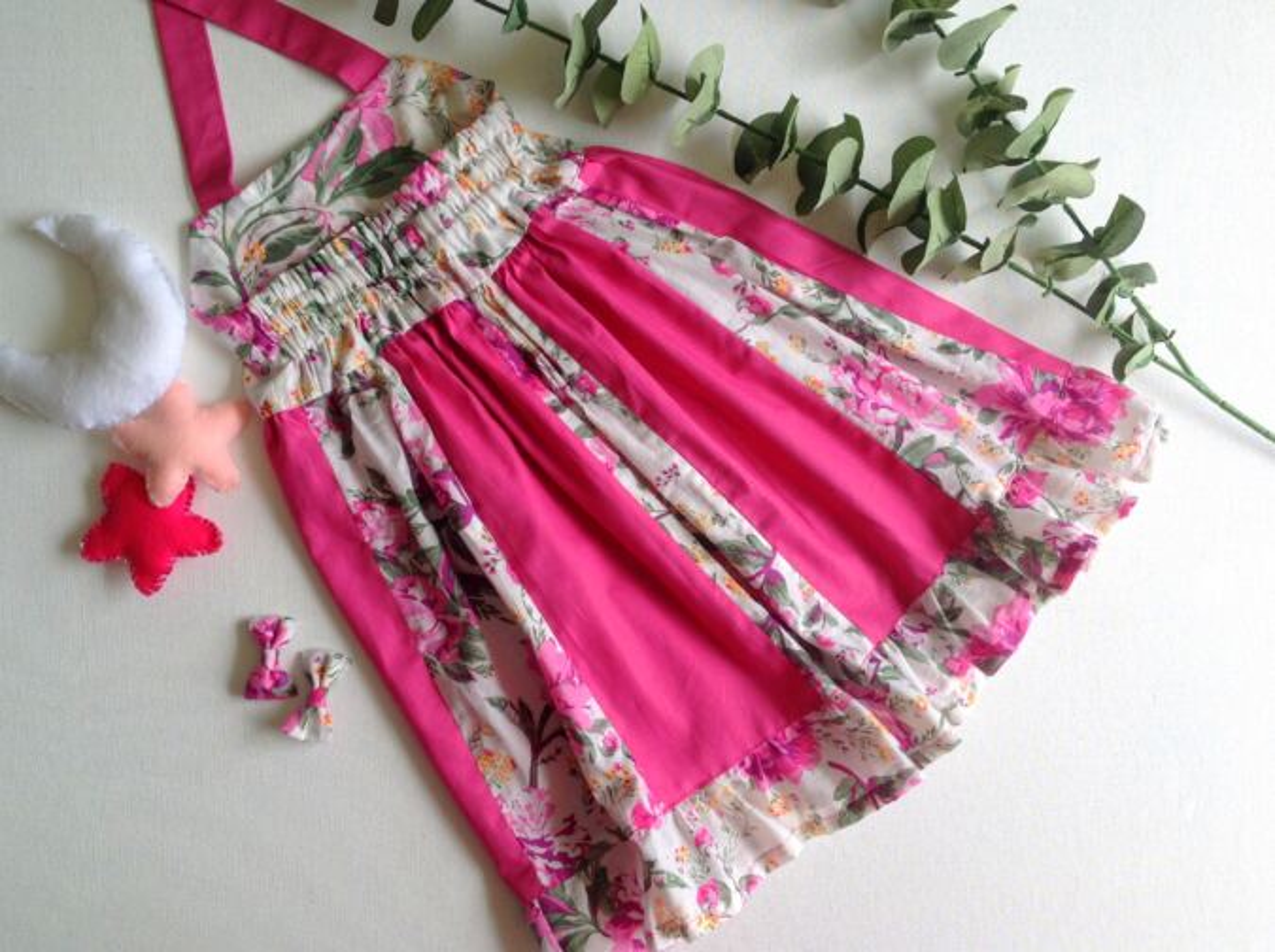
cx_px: 638
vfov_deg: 40.6
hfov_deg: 52.7
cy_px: 476
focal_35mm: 35
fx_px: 1287
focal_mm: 4.28
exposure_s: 1/227
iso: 50
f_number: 2.4
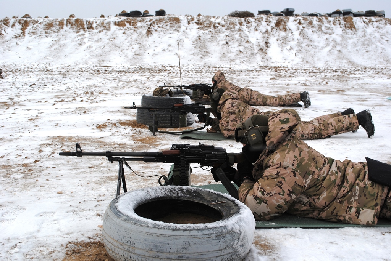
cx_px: 196
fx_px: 522
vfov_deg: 28.1
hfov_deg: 41.1
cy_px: 130
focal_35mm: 48
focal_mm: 32
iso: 100
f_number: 8
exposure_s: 1/250
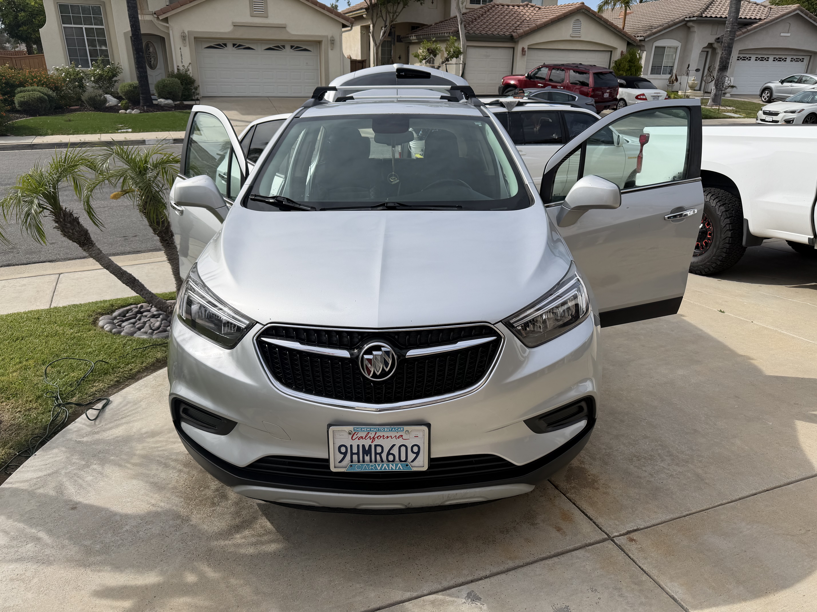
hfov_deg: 71.6
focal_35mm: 24
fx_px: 566
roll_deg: -1.4
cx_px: 408
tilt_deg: -22.9
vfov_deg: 56.8
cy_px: 306
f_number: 1.78
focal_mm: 6.76
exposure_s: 1/5319
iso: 80
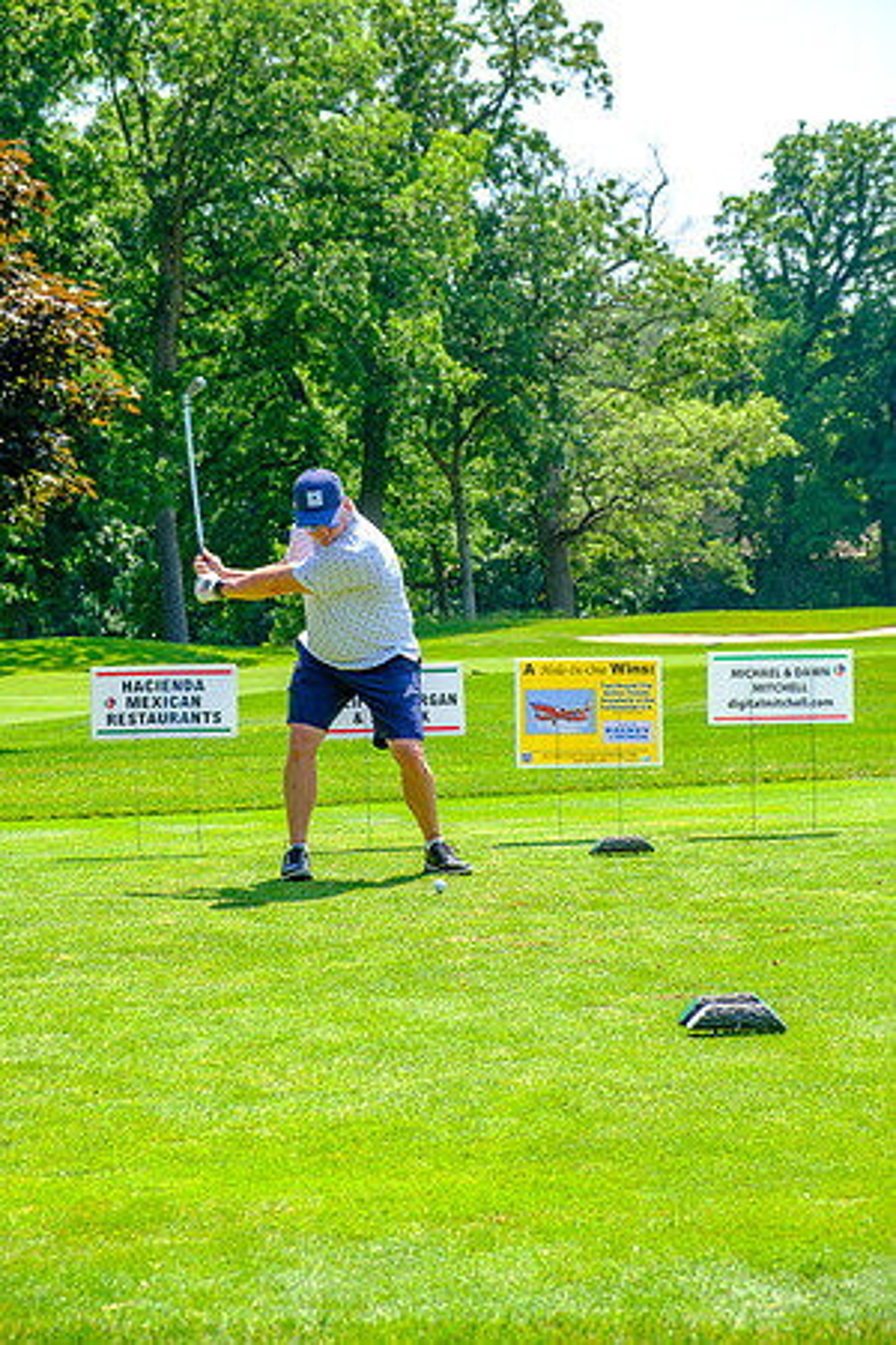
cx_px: 448
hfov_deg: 17.9
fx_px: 2837
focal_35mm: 76
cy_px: 672
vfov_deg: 26.7
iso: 200
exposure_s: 1/320
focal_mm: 50.5
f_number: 5
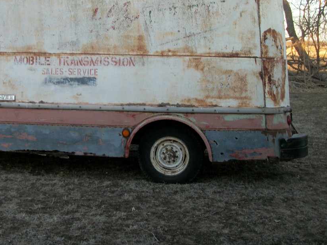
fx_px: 472
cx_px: 101
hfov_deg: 37.7
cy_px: 81
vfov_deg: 28.9
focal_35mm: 50
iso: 80
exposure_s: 1/125
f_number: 2.9
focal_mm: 5.7
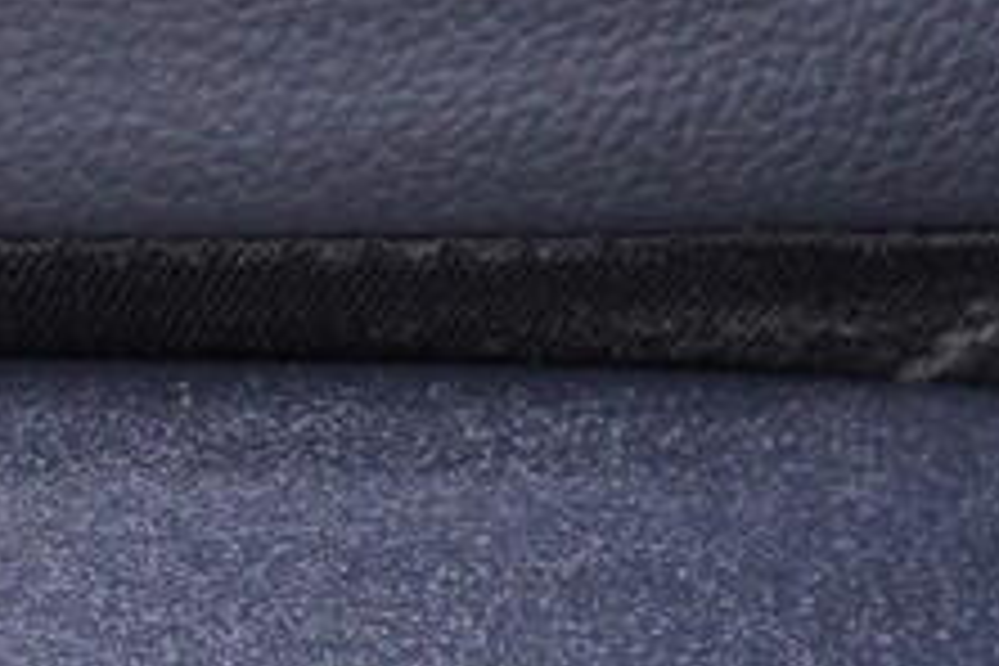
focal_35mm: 233
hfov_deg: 8.0
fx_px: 6465
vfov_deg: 5.7
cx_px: -1634
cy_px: 1570
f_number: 2.8
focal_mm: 24
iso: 500
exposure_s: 1/40
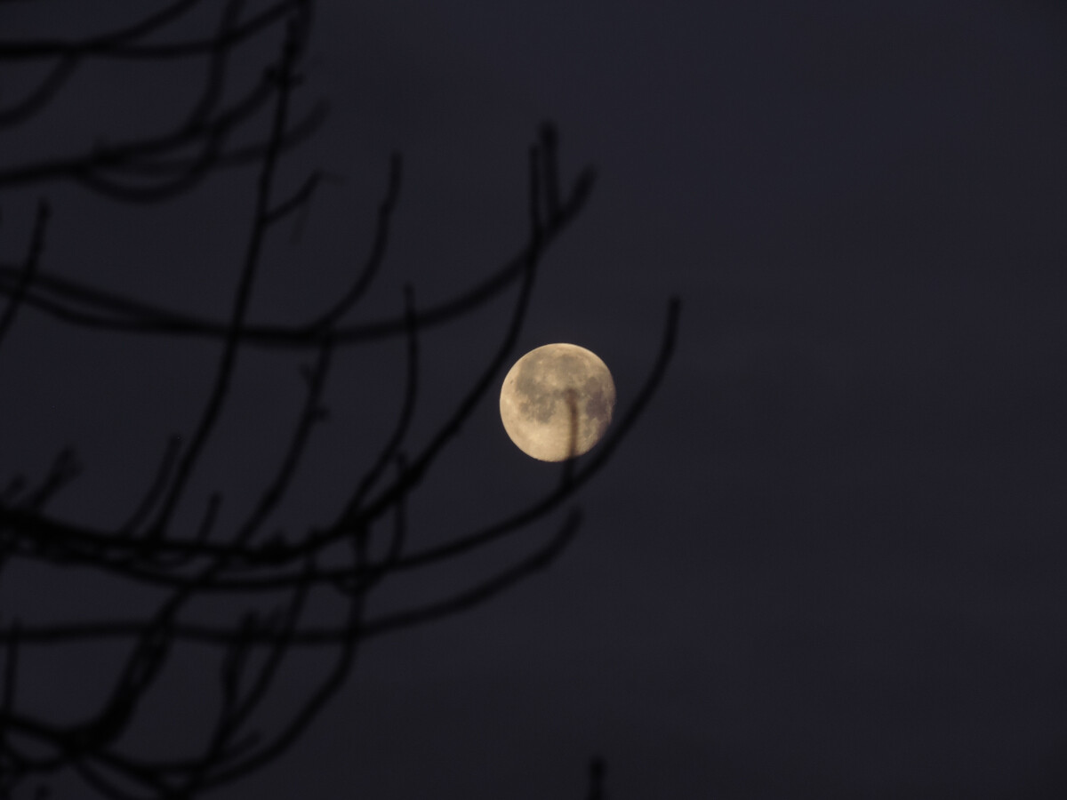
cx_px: 534
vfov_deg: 3.4
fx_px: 13408
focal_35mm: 435
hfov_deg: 4.6
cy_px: 400
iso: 80
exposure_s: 1/10
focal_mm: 77.5
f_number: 7.7
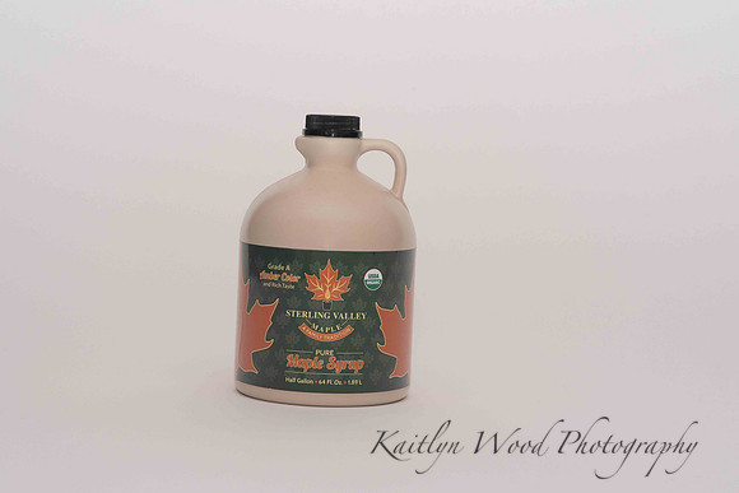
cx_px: 370
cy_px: 246
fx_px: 1745
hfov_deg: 23.9
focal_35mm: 85
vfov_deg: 16.1
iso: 400
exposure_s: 1/100
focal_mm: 85
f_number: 13
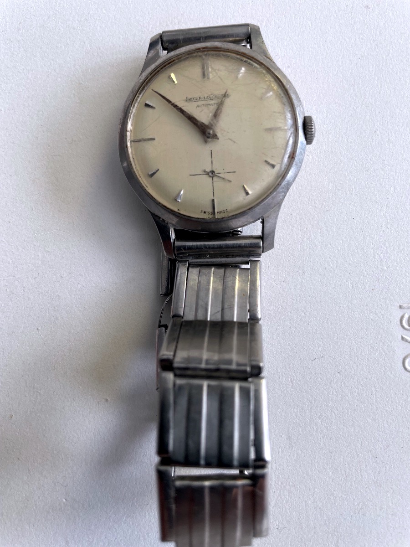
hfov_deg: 53.1
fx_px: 411
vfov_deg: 67.3
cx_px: 205
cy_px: 274
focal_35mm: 26
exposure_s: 1/179
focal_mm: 4.2
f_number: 1.6
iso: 32
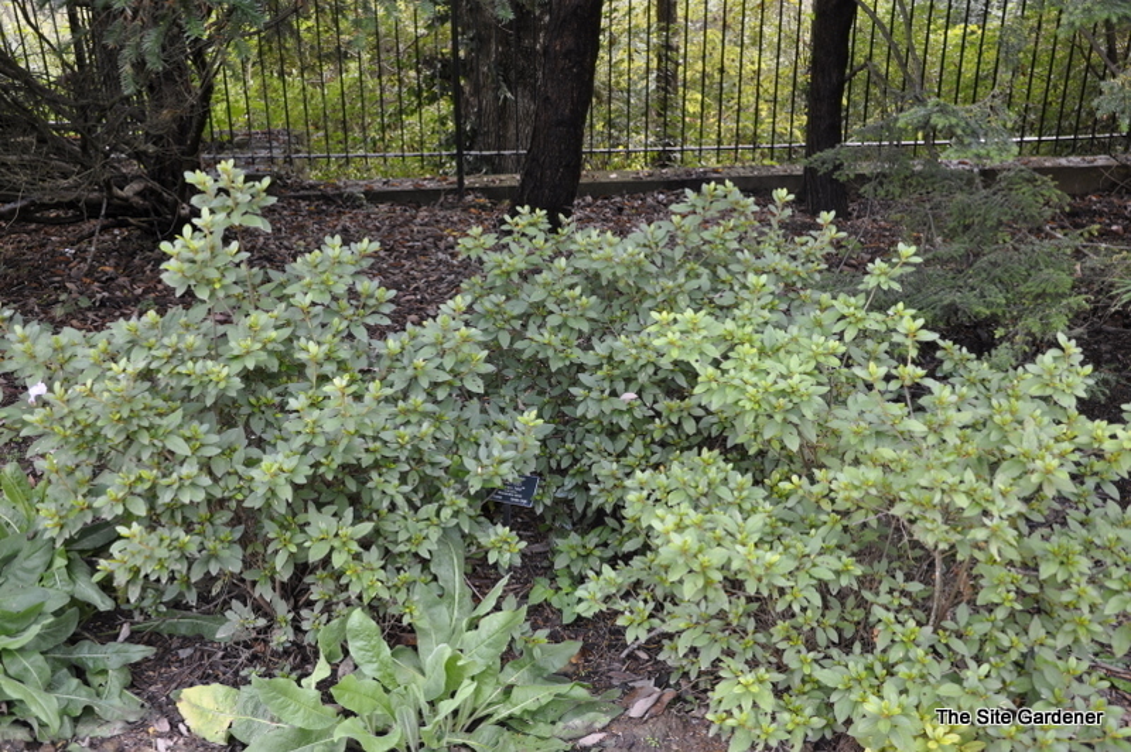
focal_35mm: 36
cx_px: 566
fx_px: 1130
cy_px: 376
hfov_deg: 53.2
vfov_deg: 36.8
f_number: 5.6
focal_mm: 24
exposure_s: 1/30
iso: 250
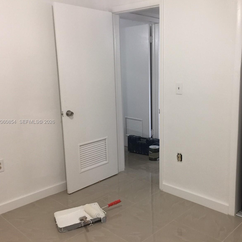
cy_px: 122
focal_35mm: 35
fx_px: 277
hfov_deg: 46.7
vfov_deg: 47.2
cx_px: 155
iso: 50
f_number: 2.2
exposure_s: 1/15
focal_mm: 4.15
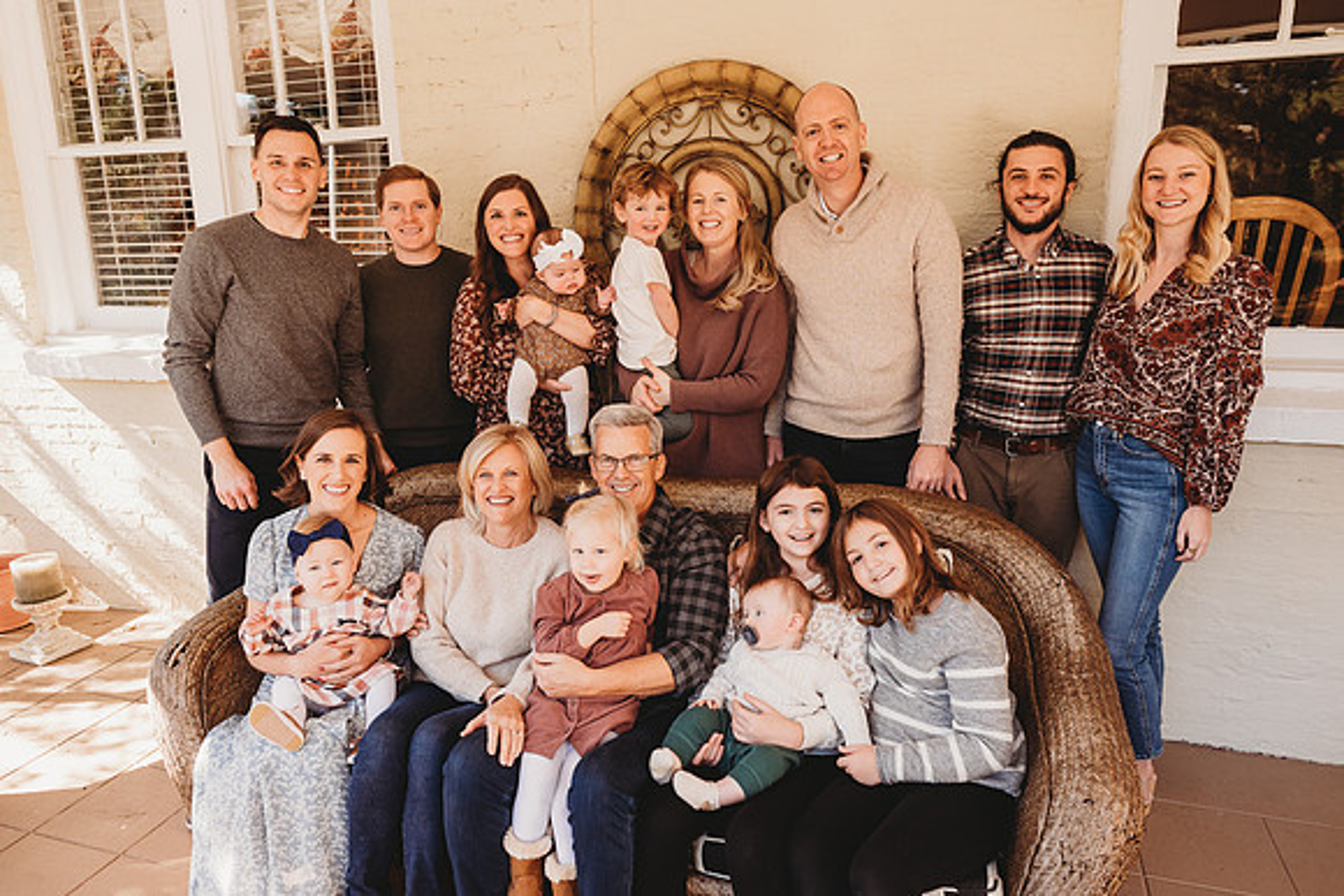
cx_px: 672
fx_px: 896
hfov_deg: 73.7
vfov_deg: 53.2
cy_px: 448
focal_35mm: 24
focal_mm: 24
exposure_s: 1/200
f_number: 4.5
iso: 250
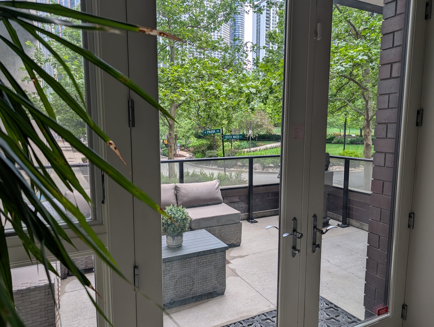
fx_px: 301
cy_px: 164
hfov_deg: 71.5
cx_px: 217
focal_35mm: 24
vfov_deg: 56.9
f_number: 1.68
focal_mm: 6.9
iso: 15
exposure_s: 1/96.1
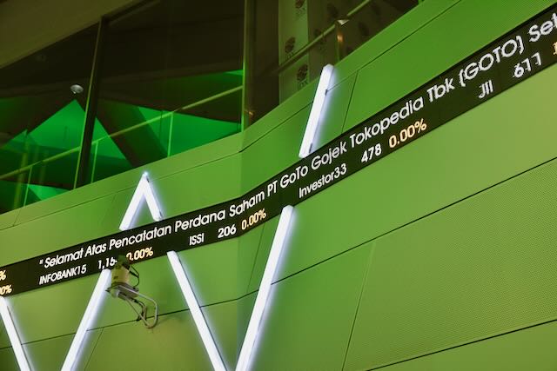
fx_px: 696
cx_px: 278
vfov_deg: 29.9
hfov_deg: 43.6
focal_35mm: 45
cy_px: 186
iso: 1000
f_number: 4
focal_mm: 30
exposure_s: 1/60
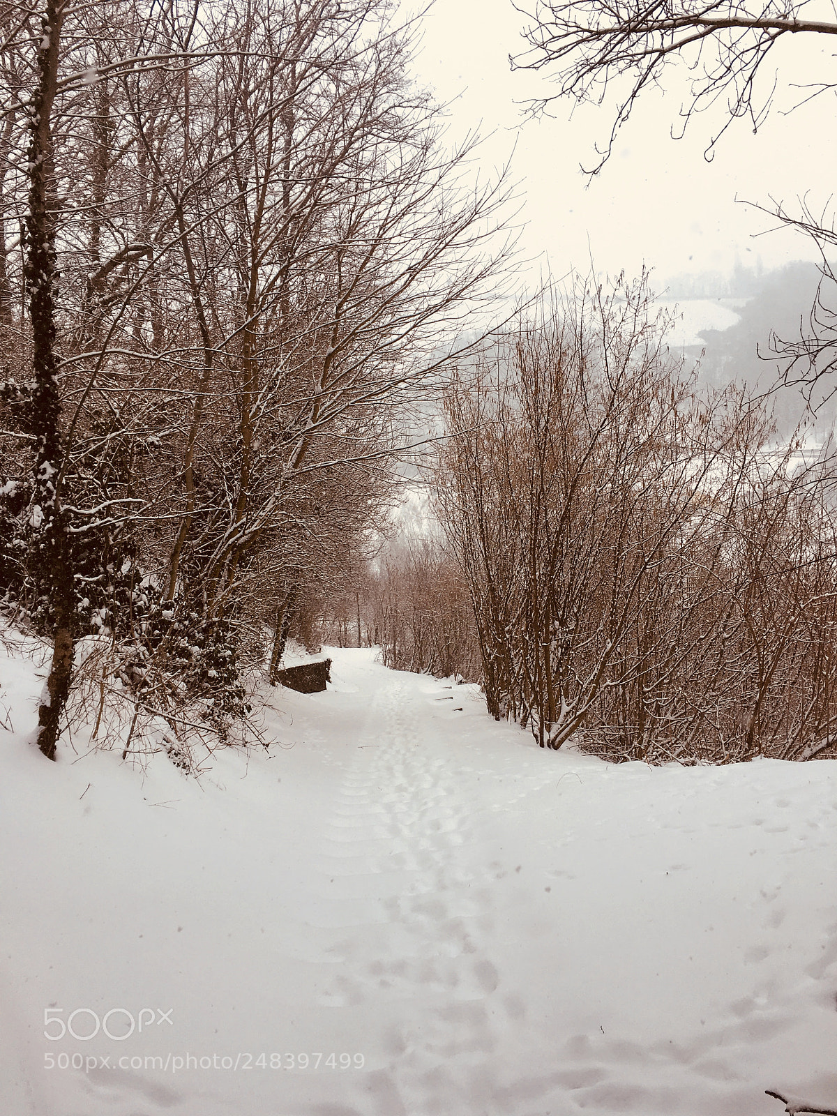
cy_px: 558
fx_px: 935
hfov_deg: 48.2
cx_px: 418
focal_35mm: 29
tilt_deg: -11.3
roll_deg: +4.0
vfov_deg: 61.7
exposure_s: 1/1054
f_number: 2.2
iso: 25
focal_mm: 4.15
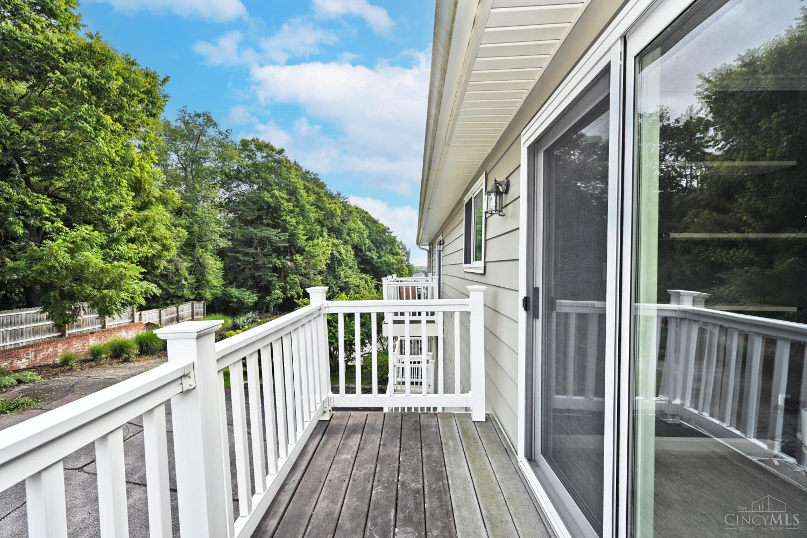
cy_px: 269
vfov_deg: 81.2
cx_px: 404
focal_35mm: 14
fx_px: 314
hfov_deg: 104.3
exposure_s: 1/200
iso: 100
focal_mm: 14
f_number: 8
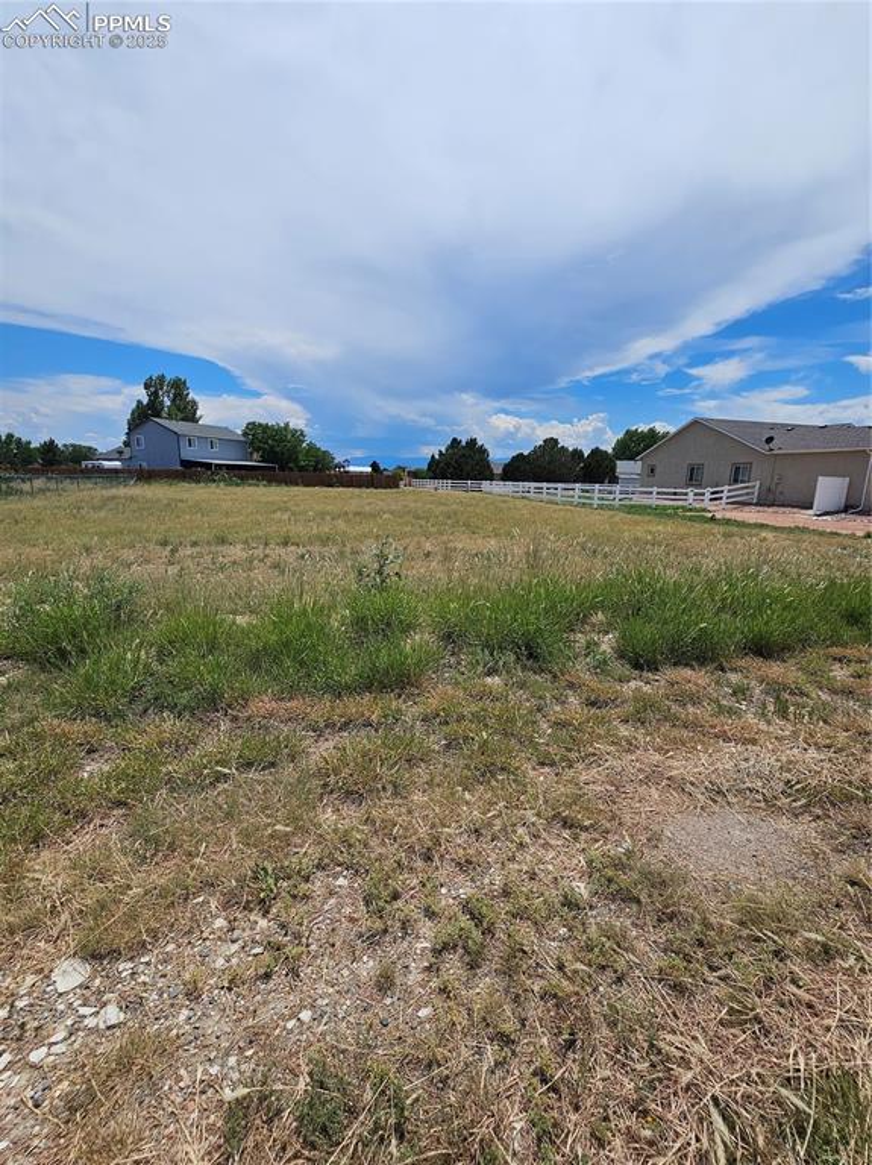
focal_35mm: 13
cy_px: 582
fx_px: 437
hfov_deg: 89.9
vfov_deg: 106.2
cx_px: 436
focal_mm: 2.2
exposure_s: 1/5638
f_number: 2.2
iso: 50
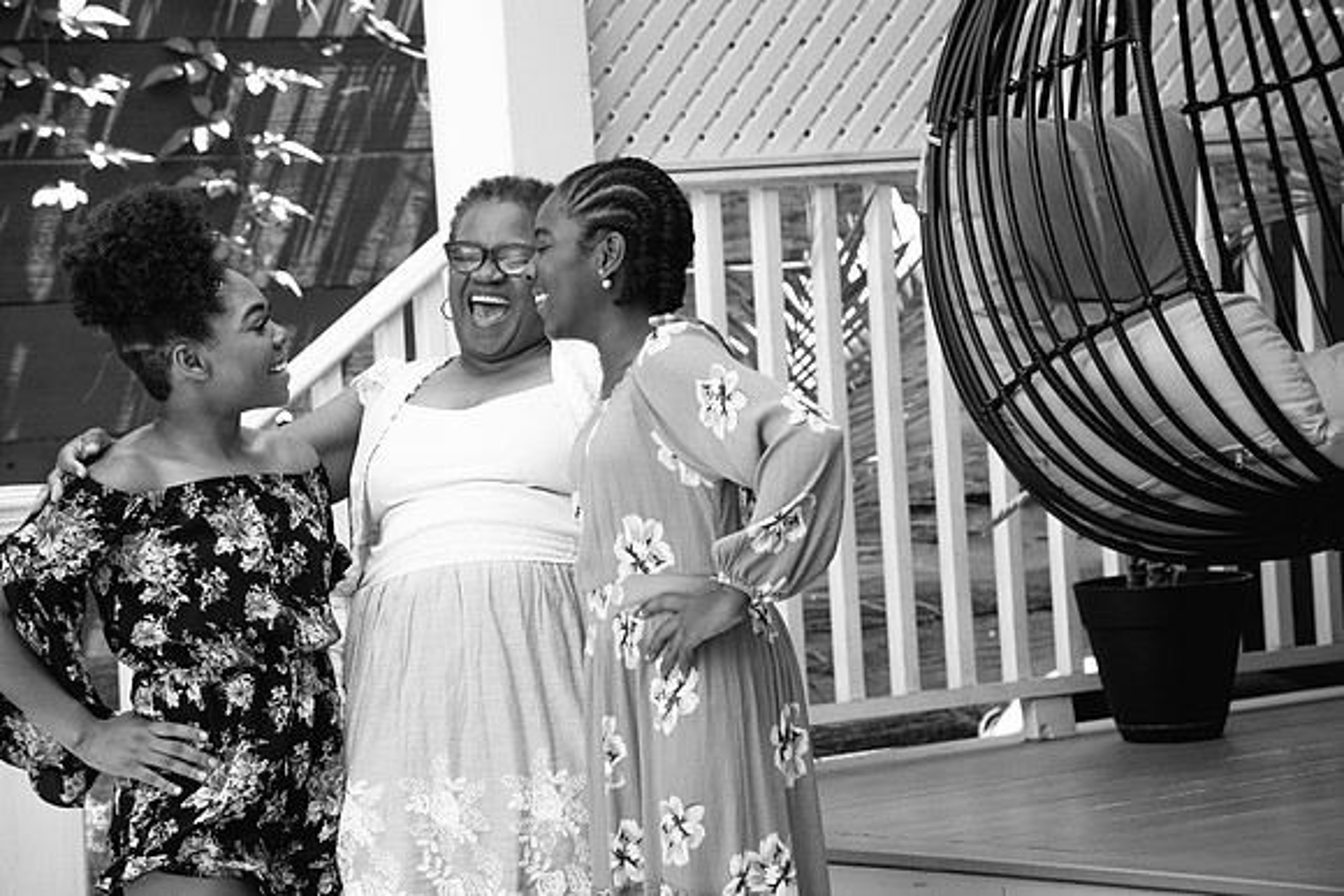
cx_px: 672
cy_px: 448
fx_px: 5041
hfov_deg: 15.2
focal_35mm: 135
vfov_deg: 10.2
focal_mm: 135
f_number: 5.6
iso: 1250
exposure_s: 1/1000
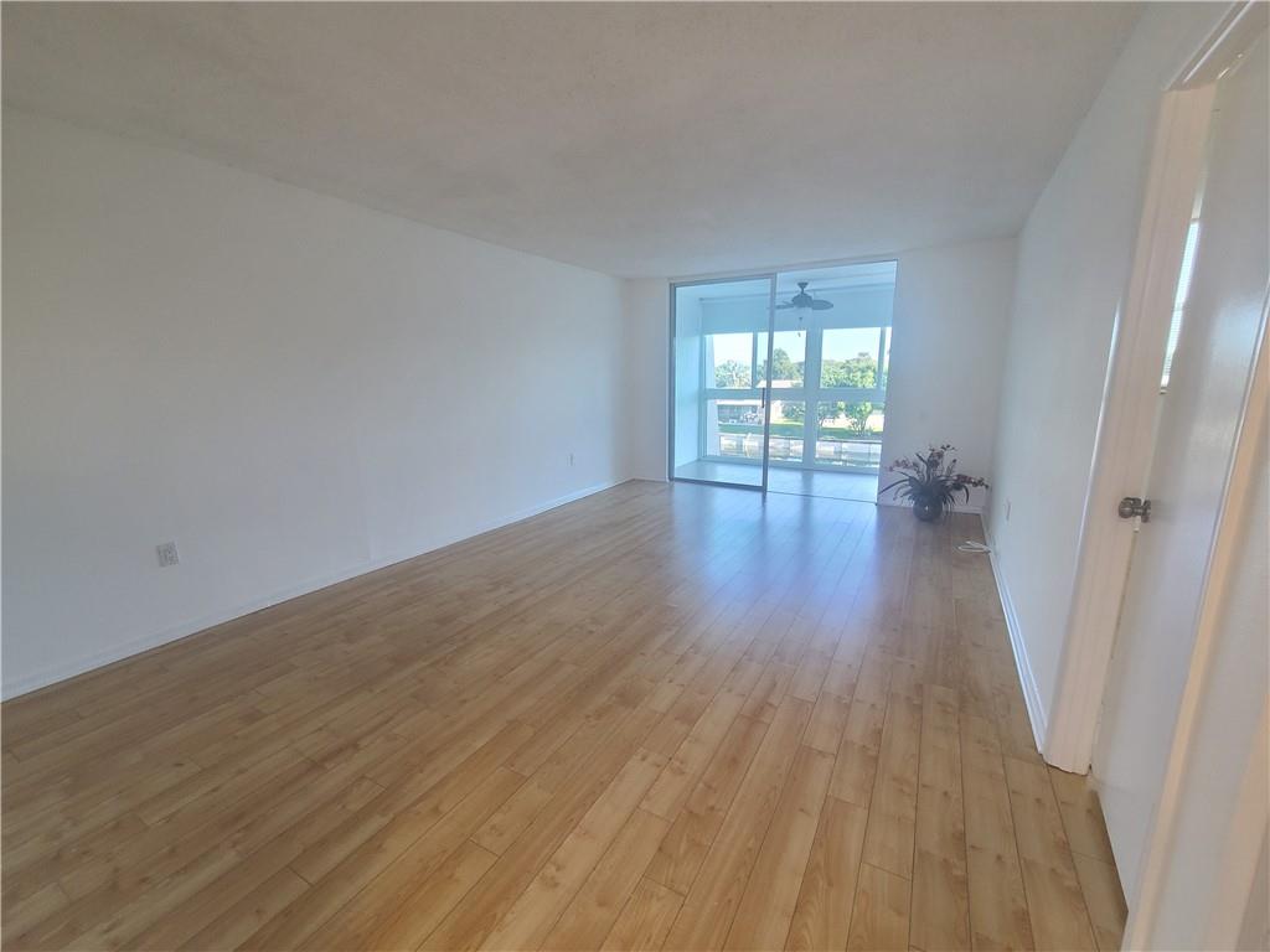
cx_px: 635
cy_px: 476
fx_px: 477
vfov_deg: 89.9
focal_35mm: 13
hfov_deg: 106.2
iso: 200
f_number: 2.2
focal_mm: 2.2
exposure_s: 1/59
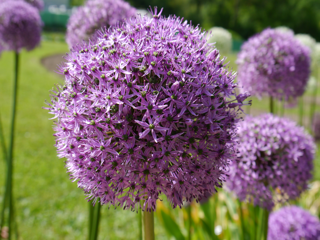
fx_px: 388
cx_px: 160
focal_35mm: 42
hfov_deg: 44.8
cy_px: 120
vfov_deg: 34.4
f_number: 6.3
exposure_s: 1/250
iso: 160
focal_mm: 21
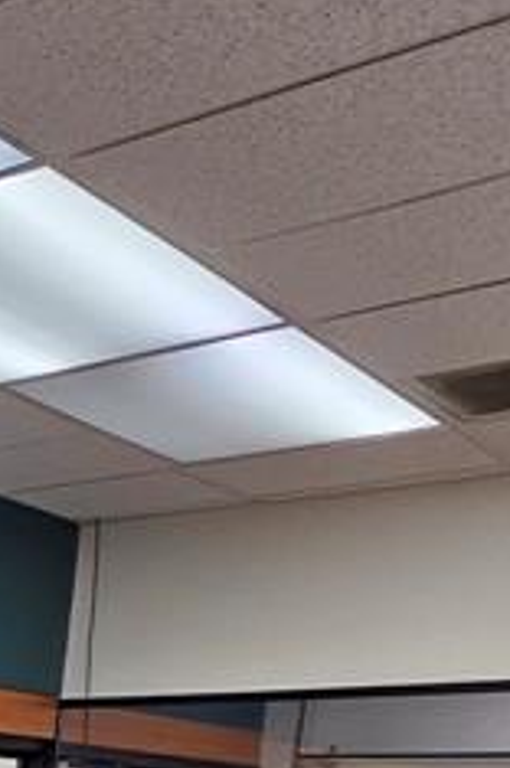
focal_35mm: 59
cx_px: -951
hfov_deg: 12.2
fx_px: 1257
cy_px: 954
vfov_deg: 28.8
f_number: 2.2
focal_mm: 2.2
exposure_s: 1/60
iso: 125
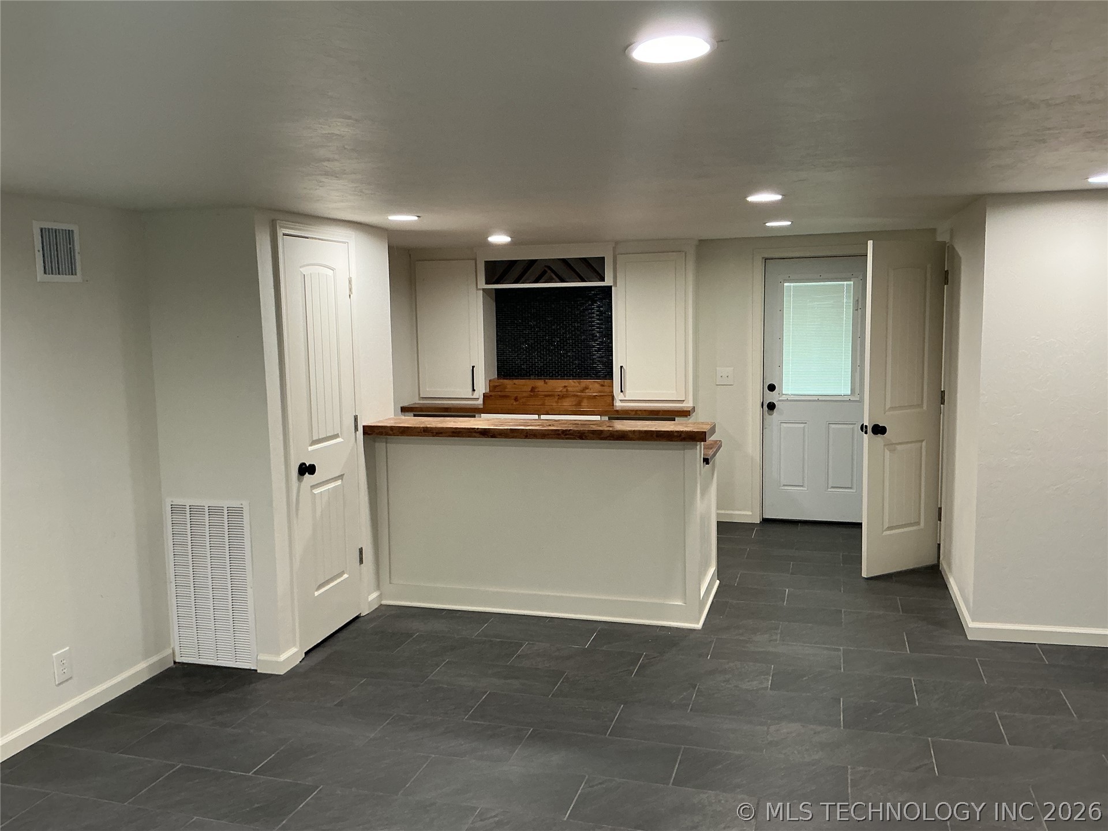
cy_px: 416
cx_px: 554
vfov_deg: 48.2
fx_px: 928
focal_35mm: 29
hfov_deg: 61.7
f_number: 1.8
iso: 80
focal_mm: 3
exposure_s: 1/60
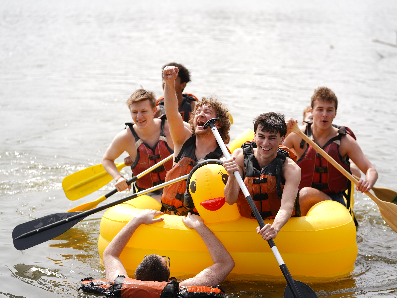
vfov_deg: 15.1
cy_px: 148
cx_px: 219
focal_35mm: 98
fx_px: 1124
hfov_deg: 20.0
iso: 80
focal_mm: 90
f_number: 2.8
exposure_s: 1/800
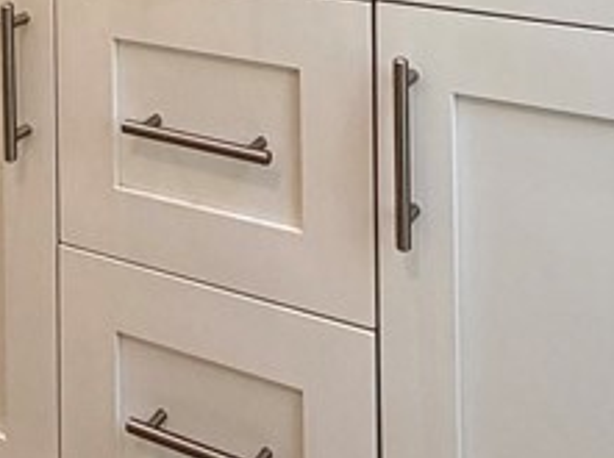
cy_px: -328
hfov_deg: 29.8
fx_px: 1151
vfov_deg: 18.4
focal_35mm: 65
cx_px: 236
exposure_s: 1/120
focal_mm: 2.22
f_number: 2.2
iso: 80
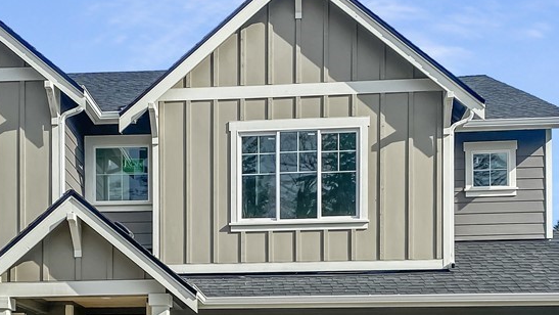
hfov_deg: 39.0
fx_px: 786
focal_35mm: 53
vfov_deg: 22.0
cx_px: 232
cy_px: 302
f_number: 1.8
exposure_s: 1/3400
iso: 32
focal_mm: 4.25
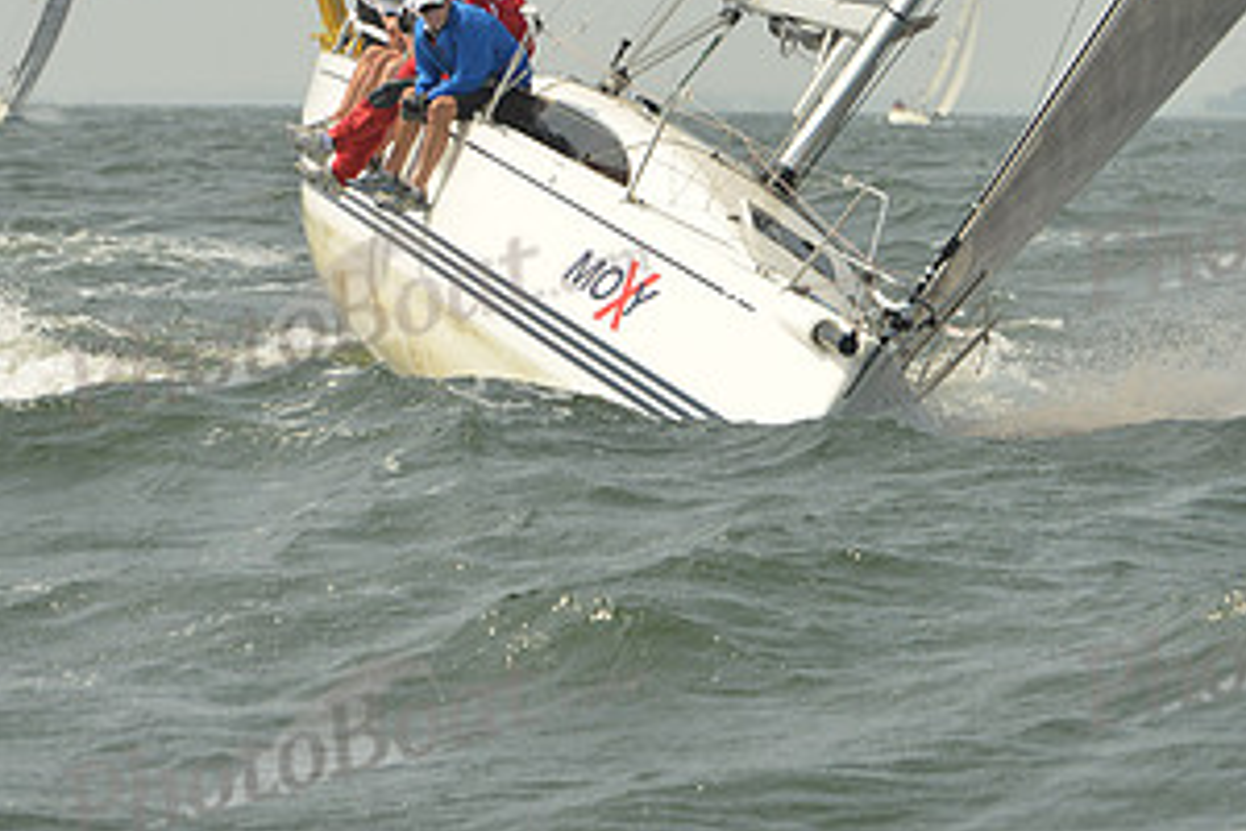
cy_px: 44
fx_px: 9379
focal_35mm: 271
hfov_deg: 7.6
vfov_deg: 5.1
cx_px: 868
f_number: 9
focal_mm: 140
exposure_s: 1/1250
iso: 320
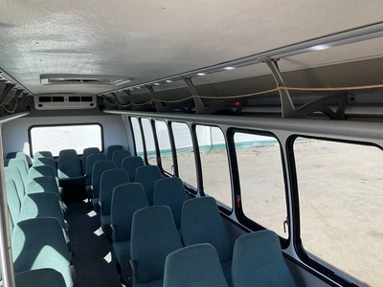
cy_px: 144
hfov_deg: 61.7
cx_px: 192
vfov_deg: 48.2
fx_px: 321
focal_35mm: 29
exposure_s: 1/140
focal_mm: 3
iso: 20
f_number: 1.8
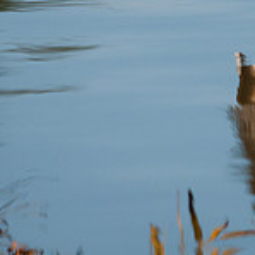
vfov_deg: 0.9
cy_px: 44
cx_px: 208
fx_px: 16002
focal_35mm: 1920
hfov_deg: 0.9
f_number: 8
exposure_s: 1/1500
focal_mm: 500
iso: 640
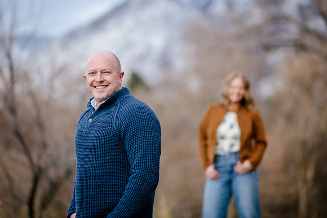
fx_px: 1102
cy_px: 92
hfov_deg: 16.9
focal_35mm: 121
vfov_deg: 11.3
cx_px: 165
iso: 200
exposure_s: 1/1250
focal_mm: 105
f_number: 2
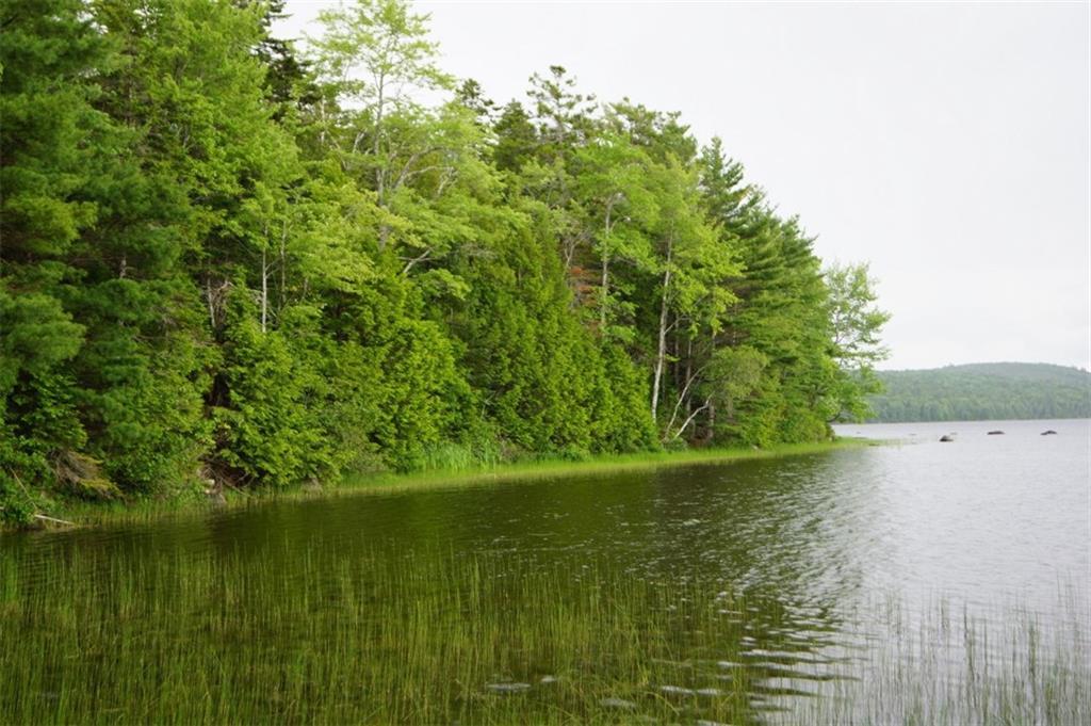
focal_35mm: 45
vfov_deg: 29.8
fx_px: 1363
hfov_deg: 43.6
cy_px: 363
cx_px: 546
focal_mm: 30
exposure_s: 1/60
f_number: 4.5
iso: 125
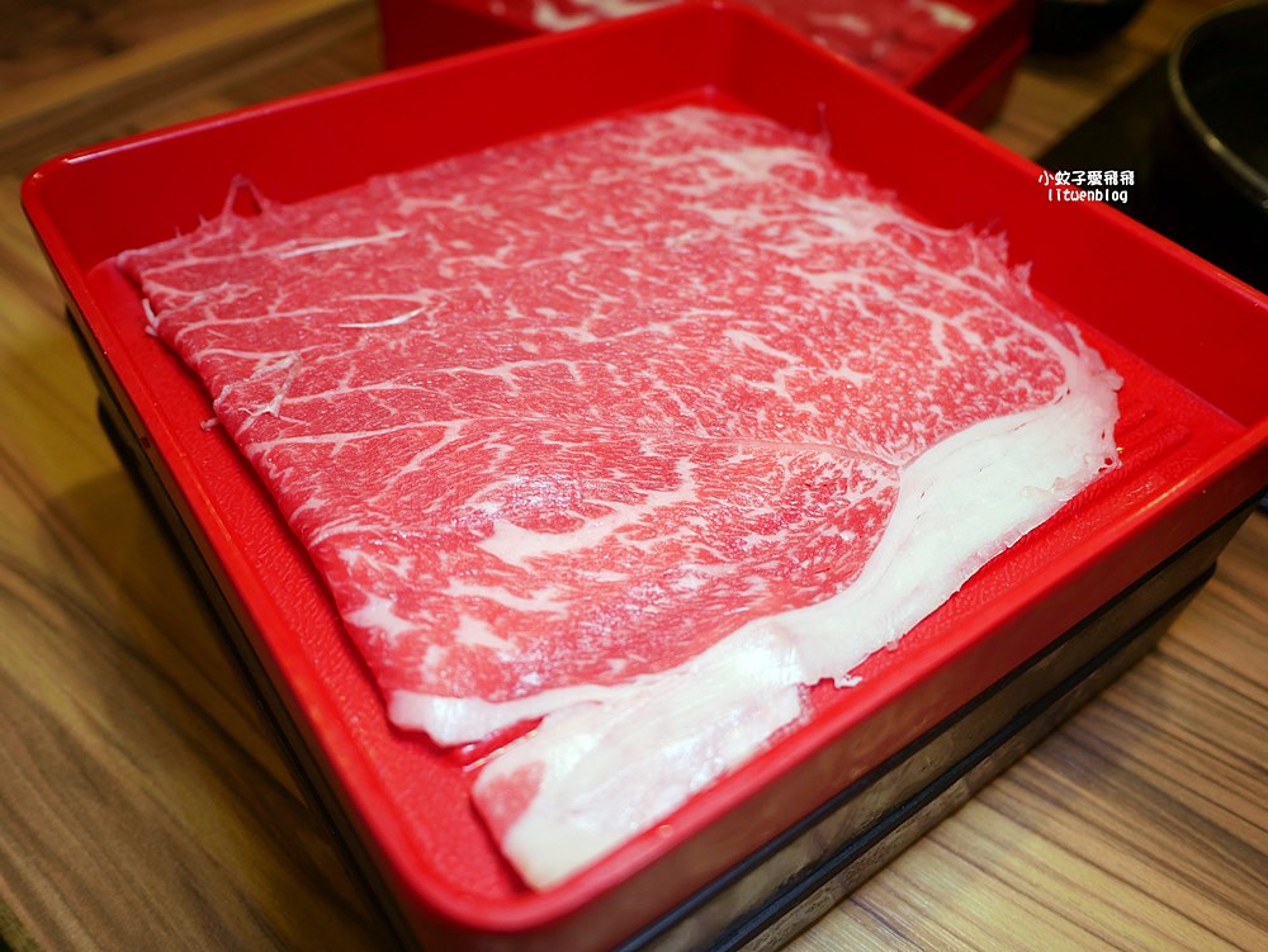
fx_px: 1026
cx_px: 634
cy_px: 476
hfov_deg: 63.4
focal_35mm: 28
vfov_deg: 49.8
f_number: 2.5
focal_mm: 14
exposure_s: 1/60
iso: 250
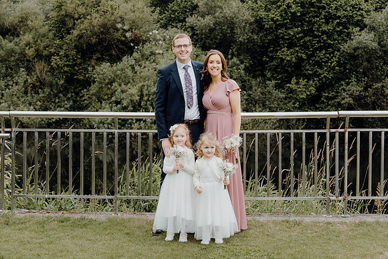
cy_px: 130
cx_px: 194
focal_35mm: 61
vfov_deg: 22.3
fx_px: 658
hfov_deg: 32.9
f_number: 5.6
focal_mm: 61
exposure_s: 1/160
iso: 160
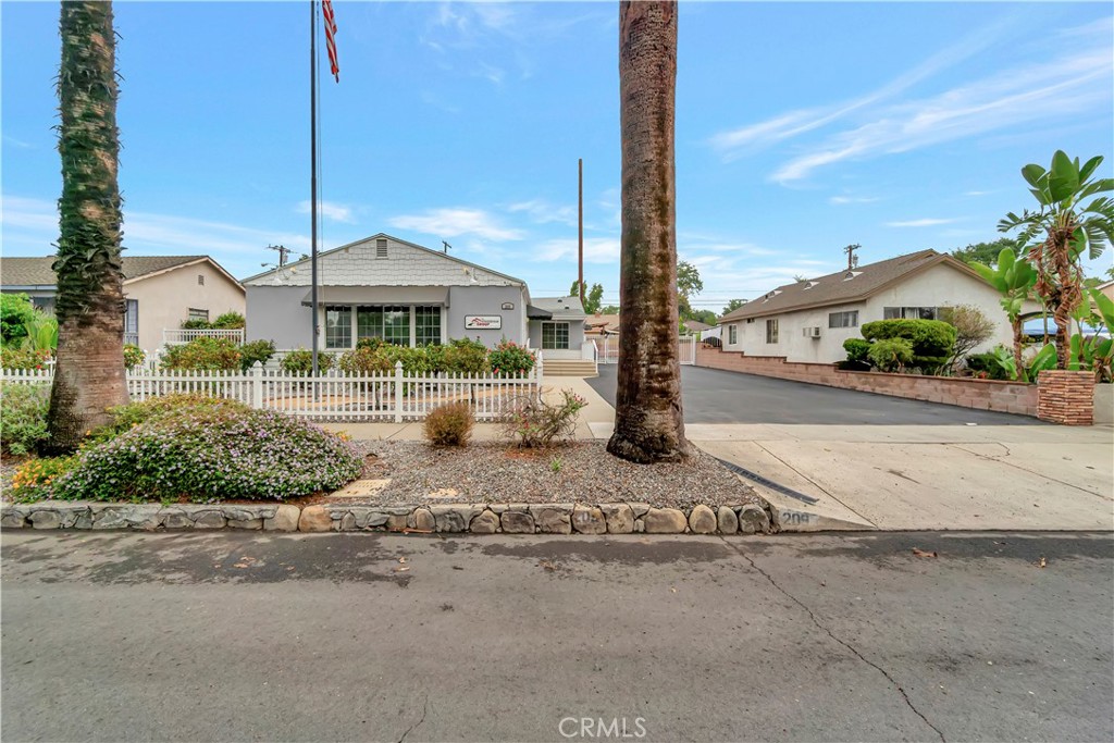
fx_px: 464
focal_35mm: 15
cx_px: 557
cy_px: 372
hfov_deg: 100.4
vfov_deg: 77.3
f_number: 5.6
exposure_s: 1/640
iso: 100
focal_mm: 10
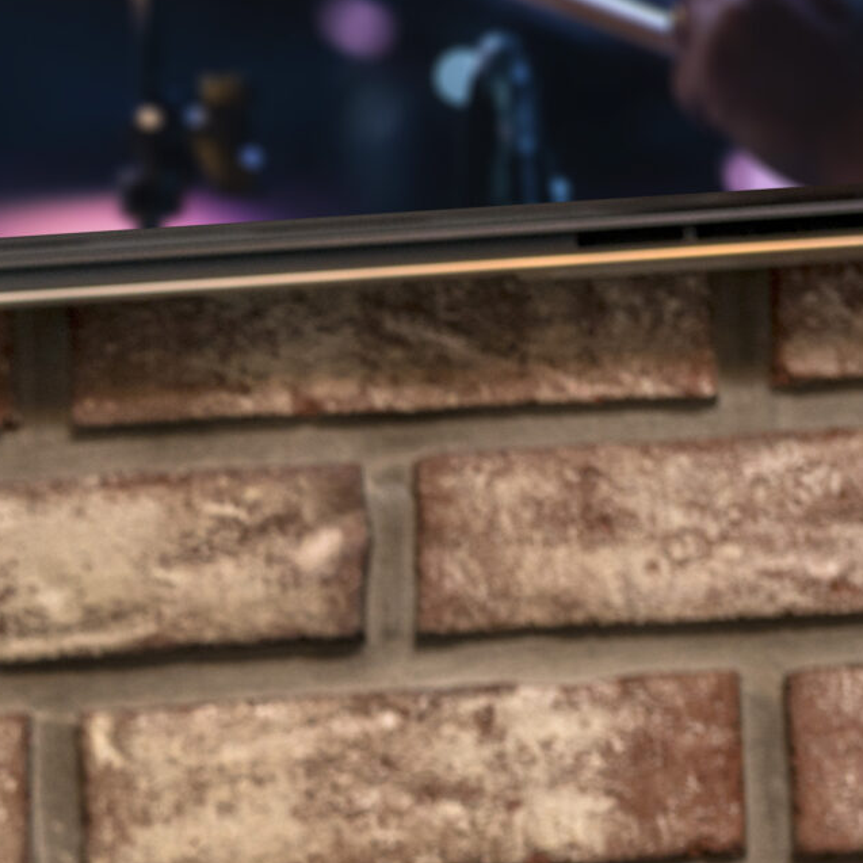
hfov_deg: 8.1
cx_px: -355
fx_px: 5980
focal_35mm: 212
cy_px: 921
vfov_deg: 8.2
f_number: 5.6
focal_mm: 62
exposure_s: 1/40
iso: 400
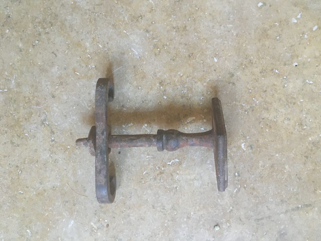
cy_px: 120
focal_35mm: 29
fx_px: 269
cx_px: 160
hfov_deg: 61.7
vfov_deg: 48.2
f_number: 2.2
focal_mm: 4.15
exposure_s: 1/17
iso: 400
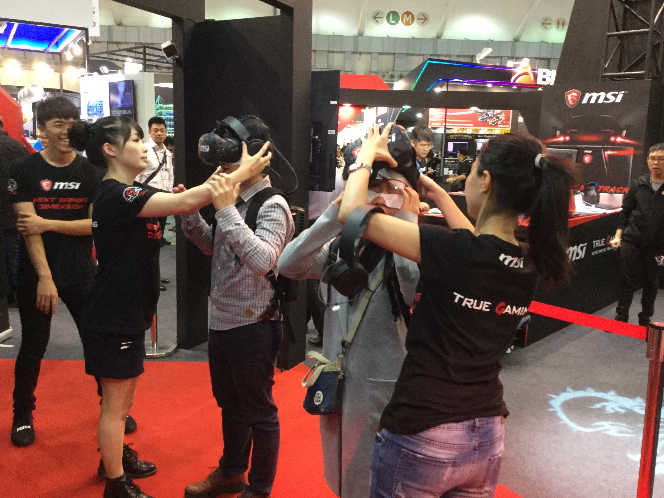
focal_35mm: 31
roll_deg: -3.7
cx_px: 332
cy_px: 249
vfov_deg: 45.4
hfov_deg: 58.4
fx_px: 595
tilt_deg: -8.5
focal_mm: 3.3
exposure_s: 1/30
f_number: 2.4
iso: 160
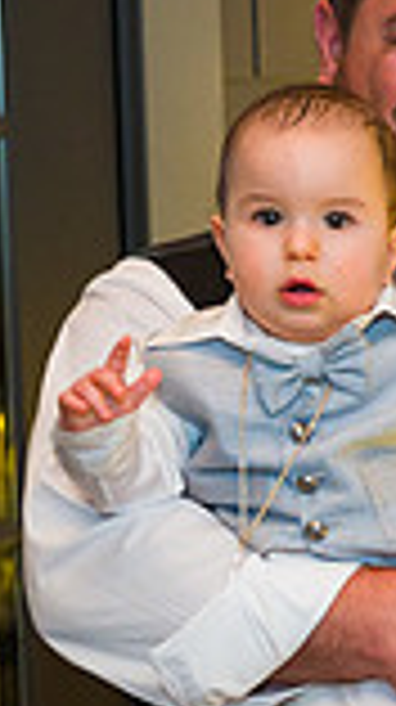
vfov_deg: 13.9
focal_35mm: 155
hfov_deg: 7.4
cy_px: 490
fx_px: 2901
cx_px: 896
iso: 1600
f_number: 3.2
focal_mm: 40
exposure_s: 1/125
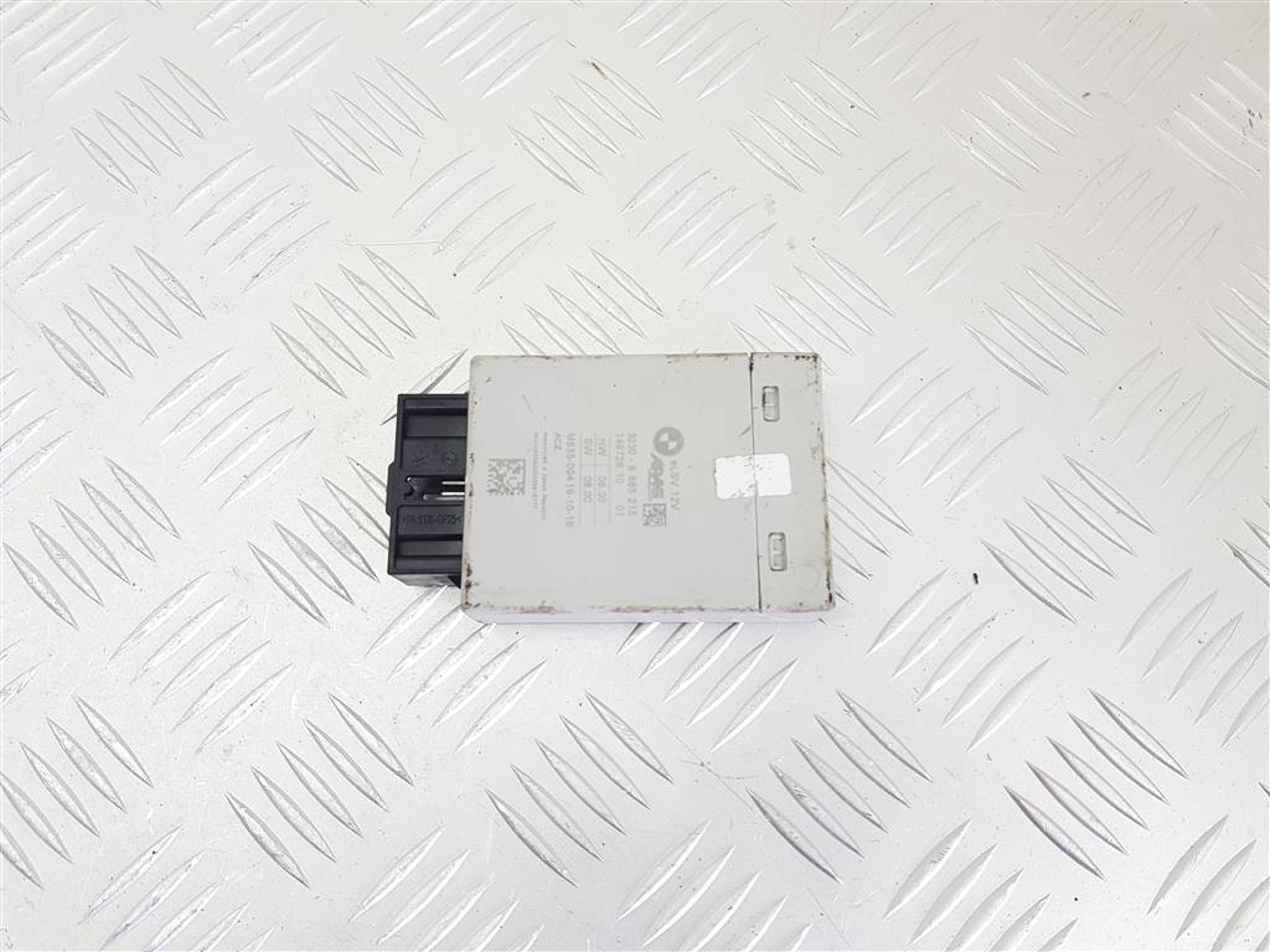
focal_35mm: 26
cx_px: 635
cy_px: 476
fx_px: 954
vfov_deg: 53.1
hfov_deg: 67.3
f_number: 1.7
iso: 80
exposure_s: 1/100
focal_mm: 4.2
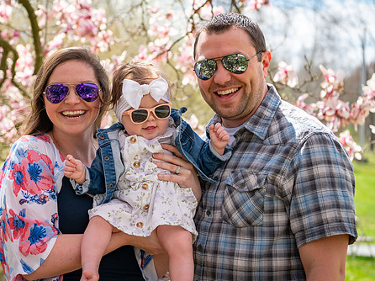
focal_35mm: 75
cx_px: 143
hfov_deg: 25.9
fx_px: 812
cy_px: 127
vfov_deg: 19.6
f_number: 4.5
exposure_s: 1/1600
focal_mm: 60
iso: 400
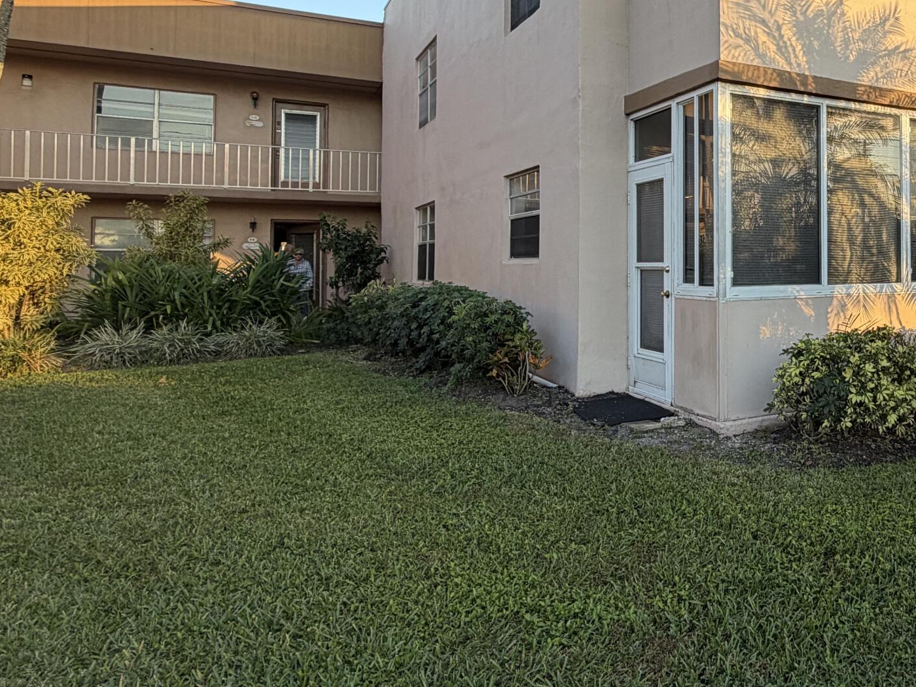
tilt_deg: +2.9
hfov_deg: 52.4
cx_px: 833
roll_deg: +1.1
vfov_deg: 46.1
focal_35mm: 30
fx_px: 794
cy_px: 230
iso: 40
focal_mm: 2.22
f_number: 2.2
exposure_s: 1/214
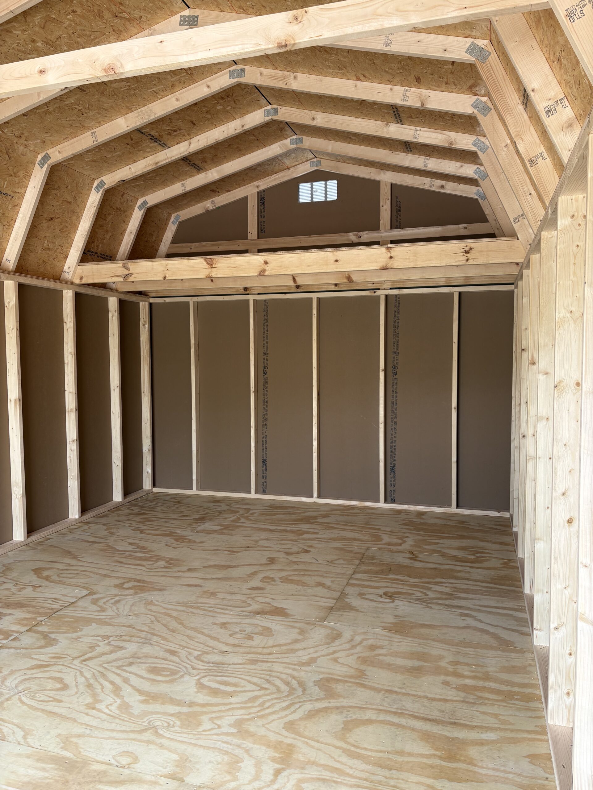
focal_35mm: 26
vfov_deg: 67.3
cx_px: 296
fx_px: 594
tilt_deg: -5.8
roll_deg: +0.6
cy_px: 395
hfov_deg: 53.1
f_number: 1.6
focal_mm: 5.96
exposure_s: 1/121
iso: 50
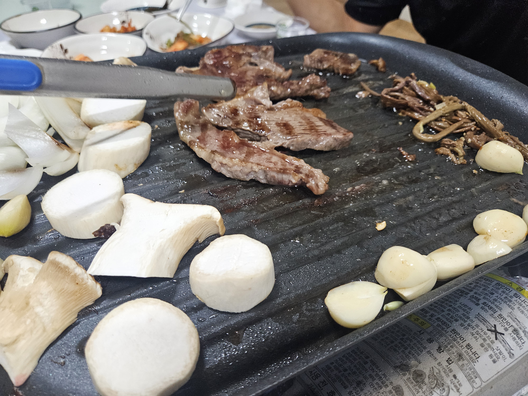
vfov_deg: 58.9
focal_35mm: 23
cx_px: 264
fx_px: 351
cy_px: 198
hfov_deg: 73.9
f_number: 1.8
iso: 500
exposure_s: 1/120
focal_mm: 5.4
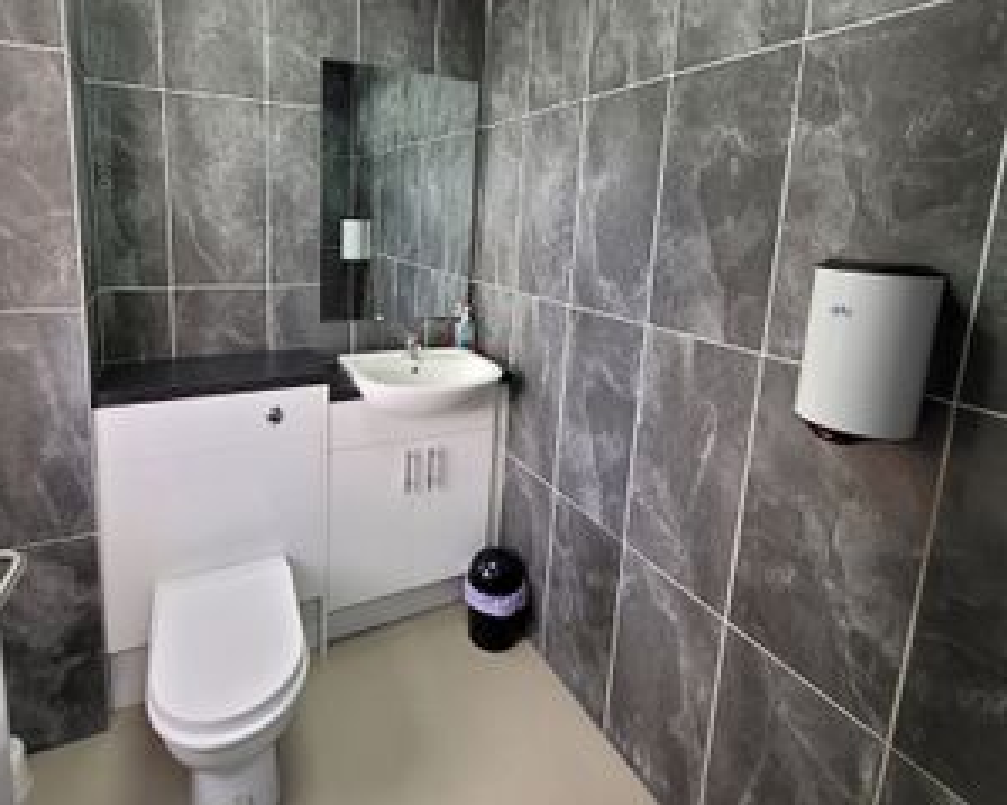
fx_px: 506
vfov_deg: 76.0
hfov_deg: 89.2
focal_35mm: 17
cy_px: 317
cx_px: 441
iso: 125
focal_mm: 1.74
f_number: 2.2
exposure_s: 1/50
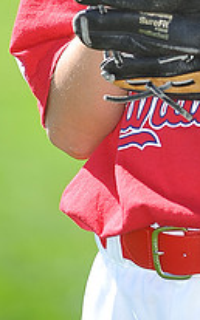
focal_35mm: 571
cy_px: -122
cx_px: 233
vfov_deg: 3.7
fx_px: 4990
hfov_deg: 2.3
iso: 200
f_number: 4.5
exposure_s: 1/640
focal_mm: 200
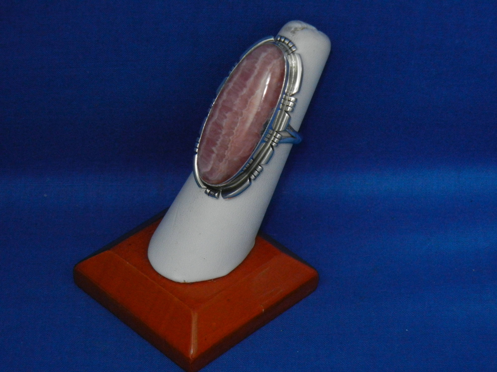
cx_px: 248
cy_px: 186
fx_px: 1665
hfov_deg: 17.0
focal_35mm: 116
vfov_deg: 12.8
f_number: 9.2
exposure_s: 1/30
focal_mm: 20.9
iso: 800
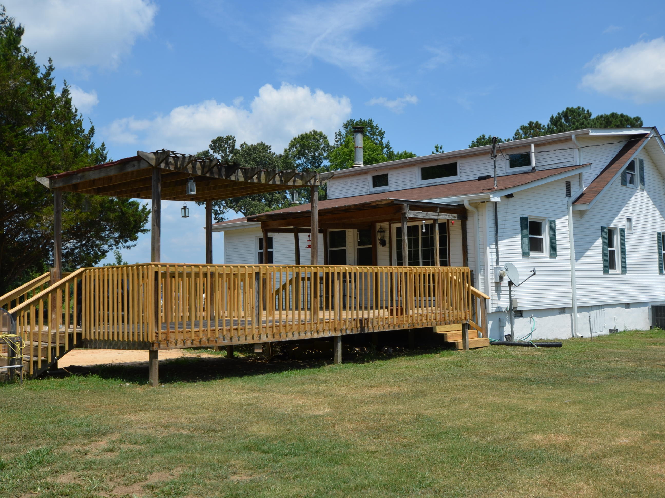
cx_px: 356
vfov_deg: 36.0
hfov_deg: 46.8
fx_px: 768
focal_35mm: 40
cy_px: 251
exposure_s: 1/250
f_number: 8
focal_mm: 24
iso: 100
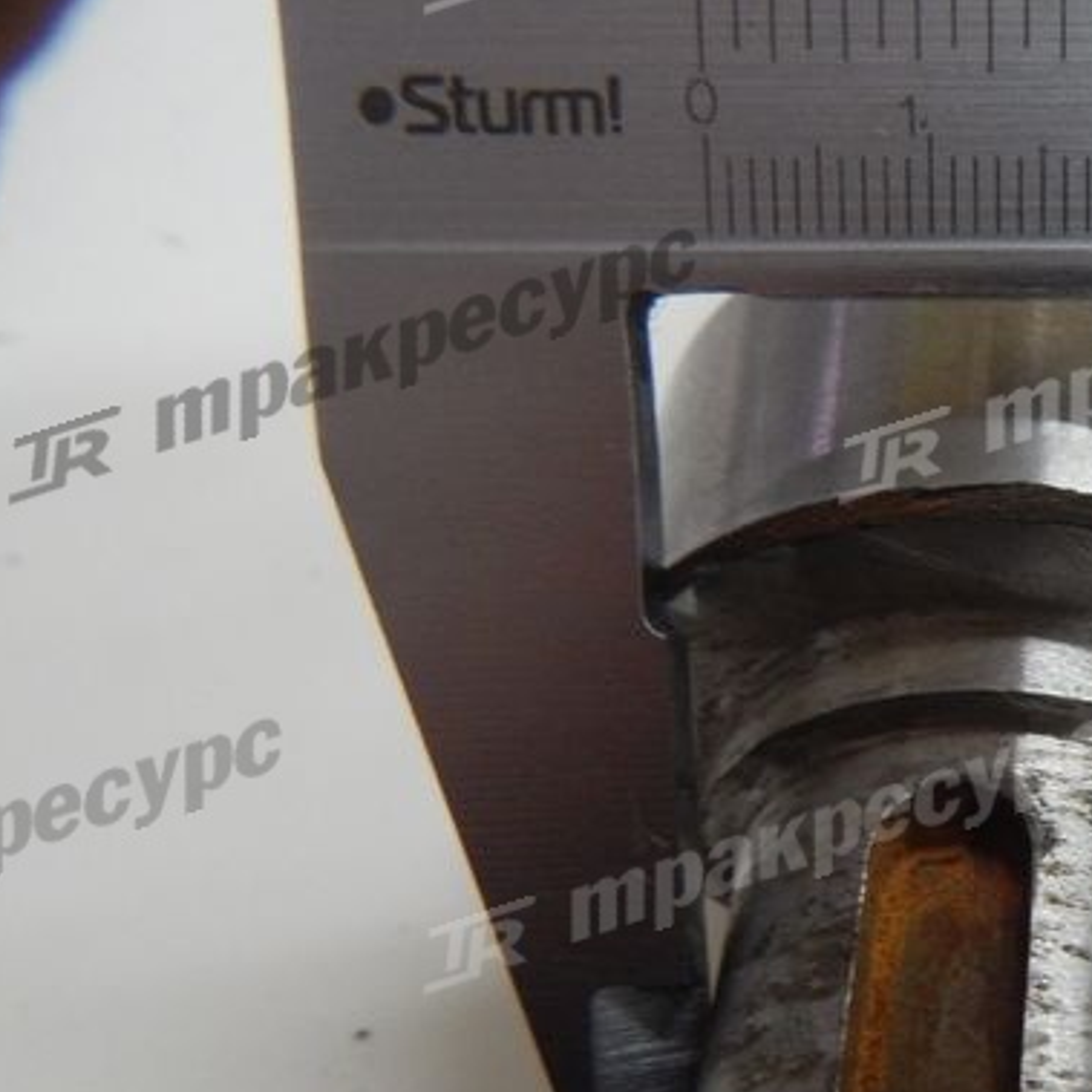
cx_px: 1089
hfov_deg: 36.8
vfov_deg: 40.3
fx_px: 1463
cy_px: 743
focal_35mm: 41
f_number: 3
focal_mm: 4
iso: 360
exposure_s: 1/30
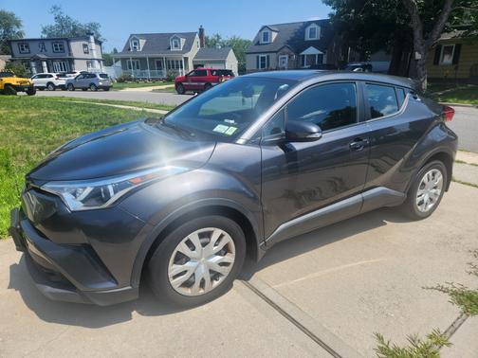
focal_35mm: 23
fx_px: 318
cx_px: 239
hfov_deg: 73.9
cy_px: 179
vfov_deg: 58.9
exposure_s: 1/1297
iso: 20
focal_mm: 5.4
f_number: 1.8
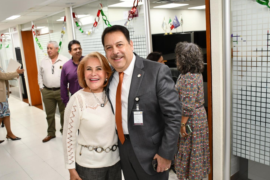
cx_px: 132
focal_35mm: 33
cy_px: 91
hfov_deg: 57.2
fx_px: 247
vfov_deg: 40.0
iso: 720
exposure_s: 1/60
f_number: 4
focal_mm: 20
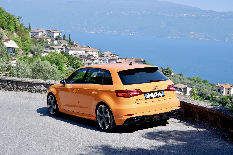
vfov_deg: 25.1
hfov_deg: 36.9
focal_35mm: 54
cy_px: 78
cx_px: 116
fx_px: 349
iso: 200
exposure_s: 1/420
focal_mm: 36.3
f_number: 7.1
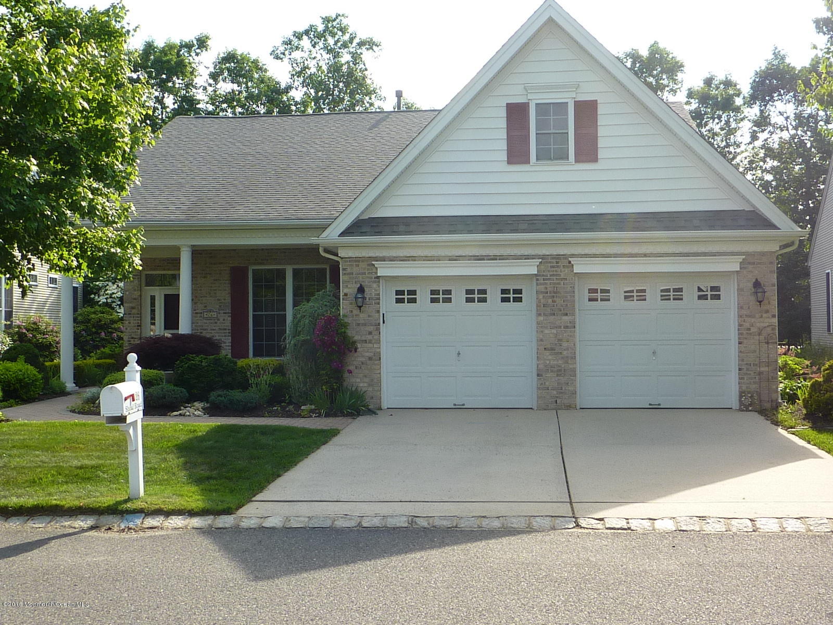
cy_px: 312
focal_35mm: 45
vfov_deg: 32.2
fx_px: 1083
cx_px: 416
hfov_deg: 42.1
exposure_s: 1/250
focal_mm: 4.1
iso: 80
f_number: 4
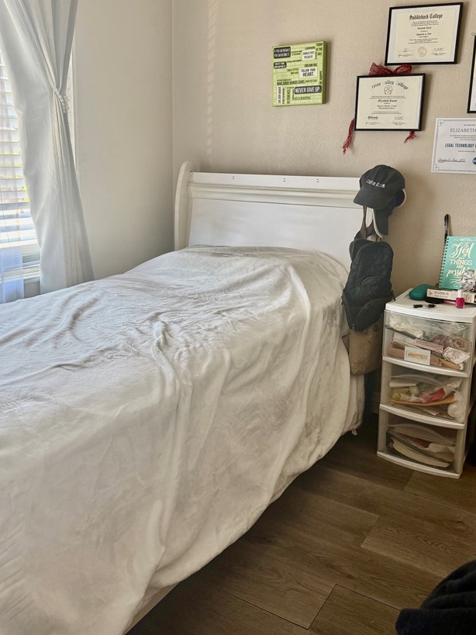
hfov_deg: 46.7
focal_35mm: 30
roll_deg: -2.3
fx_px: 550
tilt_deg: -11.3
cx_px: 264
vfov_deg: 59.6
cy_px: 264
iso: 160
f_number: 1.78
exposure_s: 1/121
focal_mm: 6.76
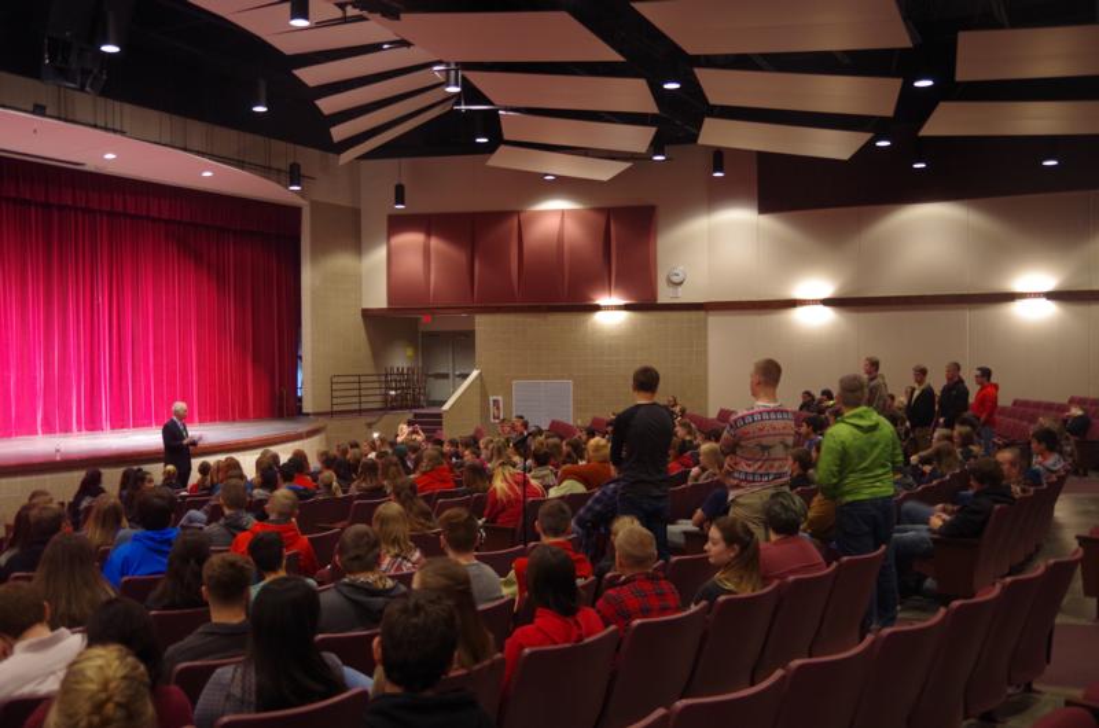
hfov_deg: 60.4
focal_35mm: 31
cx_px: 550
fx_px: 944
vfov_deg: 42.2
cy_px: 364
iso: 800
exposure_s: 1/5
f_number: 4
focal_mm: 21
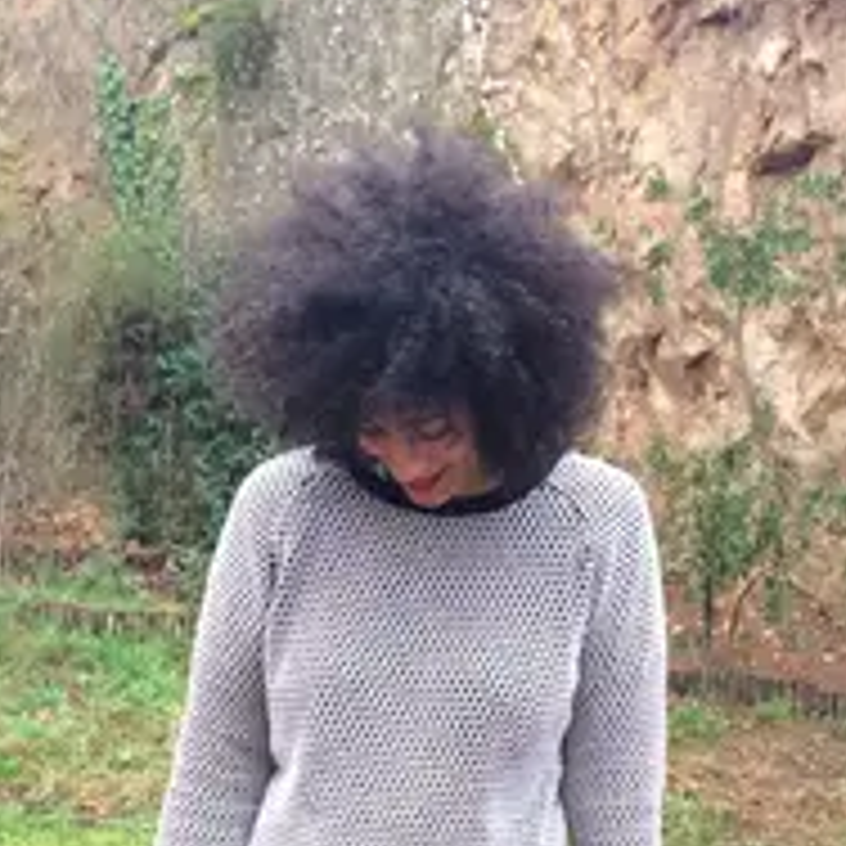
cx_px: 351
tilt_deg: -14.4
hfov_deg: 23.0
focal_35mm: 75
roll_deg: +0.0
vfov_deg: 22.4
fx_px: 2074
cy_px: 803
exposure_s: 1/25
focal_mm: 3.3
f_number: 2.4
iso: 32
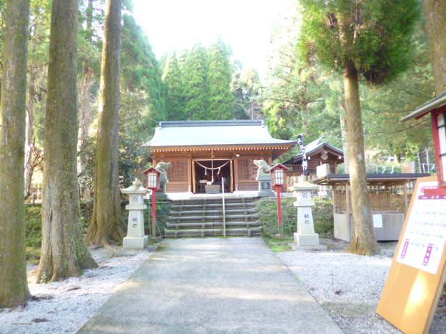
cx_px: 223
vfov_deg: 56.8
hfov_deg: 71.6
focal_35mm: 24
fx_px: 309
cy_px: 167
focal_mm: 4.3
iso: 320
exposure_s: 1/60
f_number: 2.5
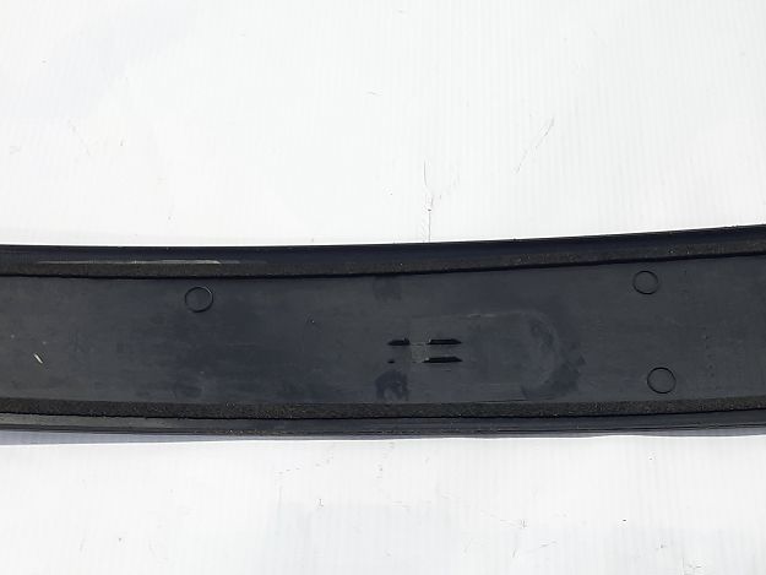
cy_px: 256
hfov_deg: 39.5
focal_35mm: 48
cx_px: 451
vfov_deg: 30.3
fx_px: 1062
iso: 64
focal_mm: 4.6
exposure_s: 1/50
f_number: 2
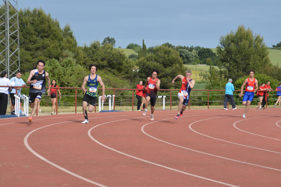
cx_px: 140
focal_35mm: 112
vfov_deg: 12.2
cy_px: 94
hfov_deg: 18.2
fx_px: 878
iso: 100
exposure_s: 1/200
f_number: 8
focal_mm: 75
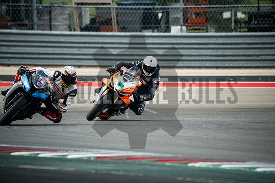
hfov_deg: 3.4
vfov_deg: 2.3
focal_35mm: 600
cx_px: 138
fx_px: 4584
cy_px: 92
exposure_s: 1/1600
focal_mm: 400
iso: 2500
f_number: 5.6
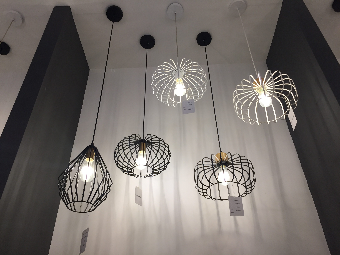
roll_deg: -0.9
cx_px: 170
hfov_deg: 61.7
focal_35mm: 29
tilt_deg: +38.9
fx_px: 285
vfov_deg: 48.2
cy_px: 128
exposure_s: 1/33
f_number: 2.2
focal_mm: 4.15
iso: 32
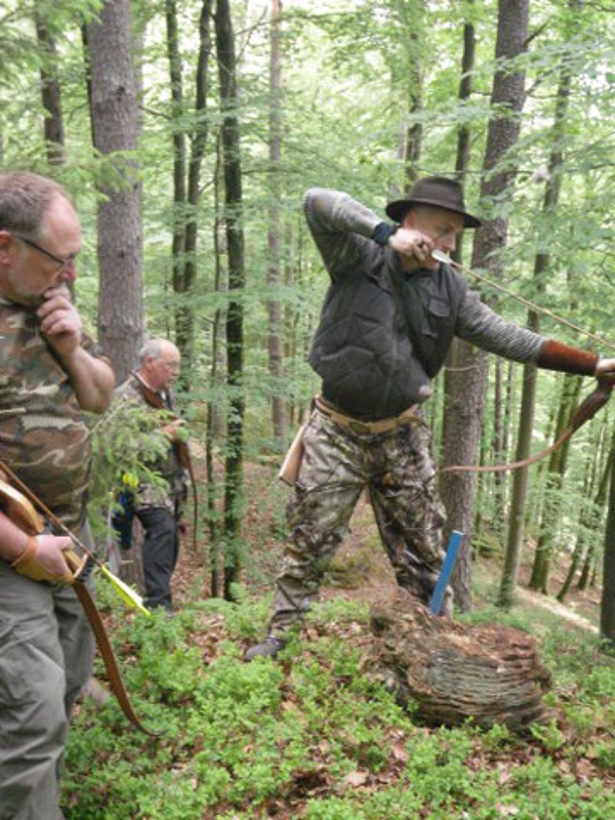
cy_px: 410
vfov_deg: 44.8
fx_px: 995
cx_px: 308
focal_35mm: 42
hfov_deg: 34.3
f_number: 4.2
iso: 500
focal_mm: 7.5
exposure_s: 1/60
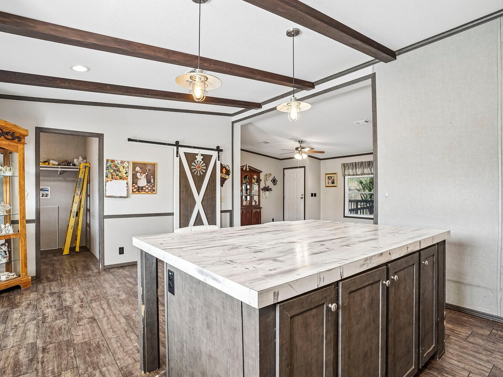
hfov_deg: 87.8
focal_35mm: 18
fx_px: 261
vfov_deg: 71.6
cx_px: 251
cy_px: 191
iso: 400
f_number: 8
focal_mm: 16
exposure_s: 1/13
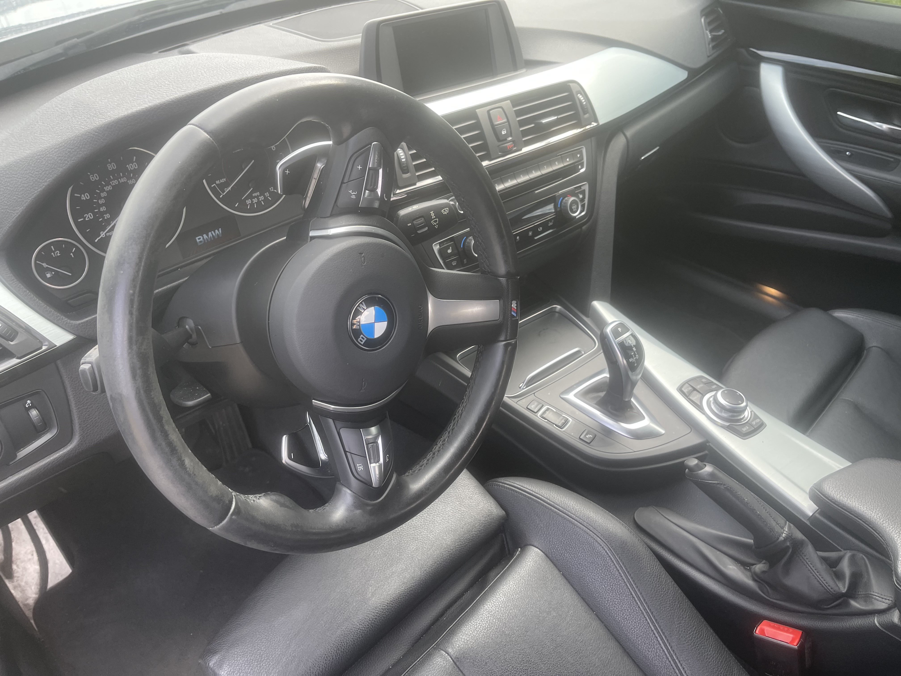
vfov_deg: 54.9
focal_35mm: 25
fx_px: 651
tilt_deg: -40.6
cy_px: 338
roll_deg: -1.9
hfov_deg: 69.4
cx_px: 450
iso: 50
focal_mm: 5.1
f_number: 1.6
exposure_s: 1/121
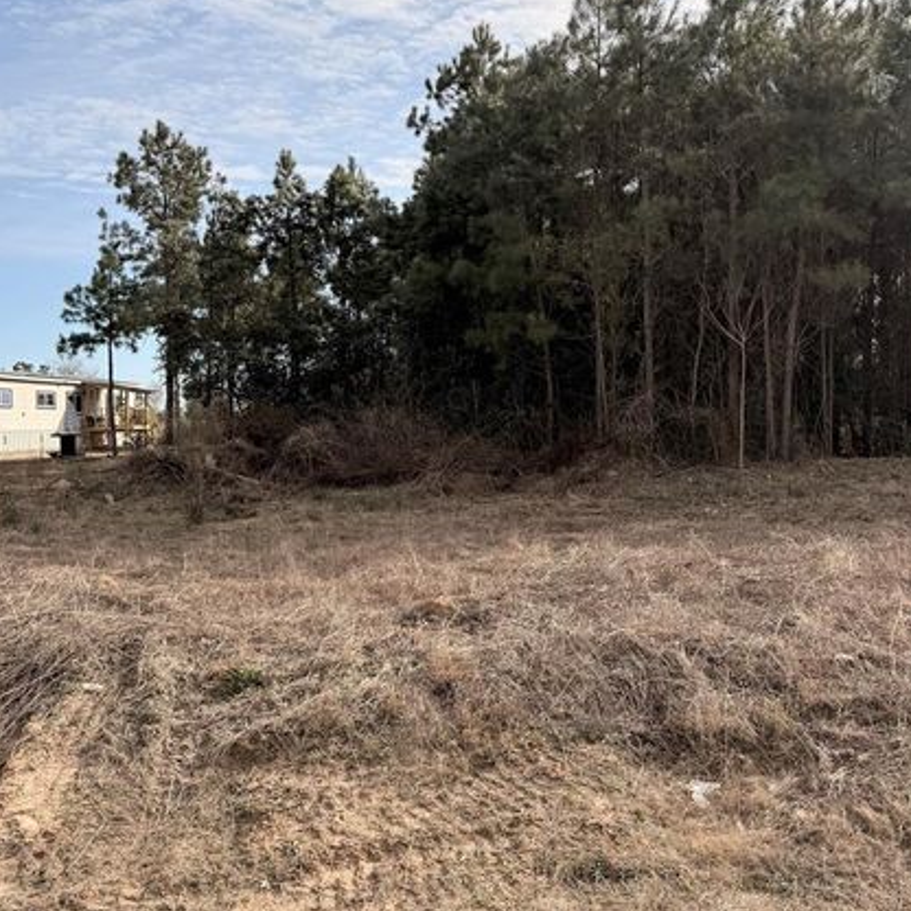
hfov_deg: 48.4
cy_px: 384
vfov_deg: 48.3
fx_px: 1012
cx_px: 471
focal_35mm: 34
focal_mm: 6.76
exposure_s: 1/6173
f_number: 1.78
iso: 100
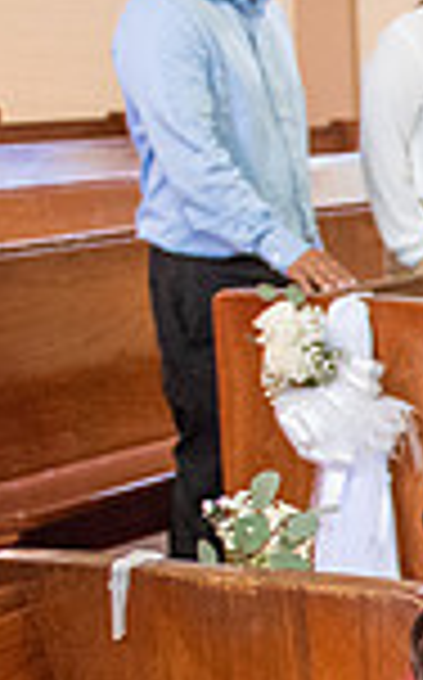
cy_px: 716
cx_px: 1304
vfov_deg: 15.2
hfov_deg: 8.1
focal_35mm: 135
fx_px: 2497
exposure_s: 1/250
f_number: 2.8
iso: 2000
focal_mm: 24
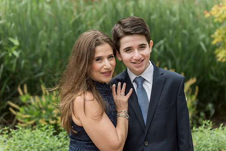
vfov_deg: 13.4
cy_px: 76
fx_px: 640
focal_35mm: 102
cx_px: 113
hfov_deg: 20.0
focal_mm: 102
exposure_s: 1/800
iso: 400
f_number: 3.5
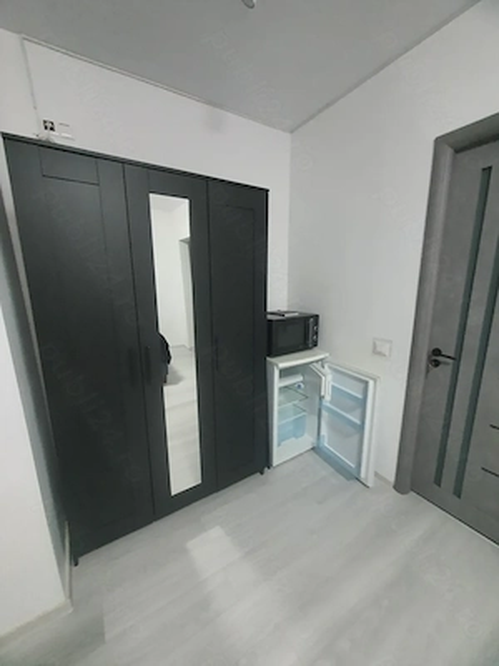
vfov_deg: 106.2
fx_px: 250
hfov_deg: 89.9
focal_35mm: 13
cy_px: 333
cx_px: 250
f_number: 2.2
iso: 640
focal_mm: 1.8
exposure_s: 1/20
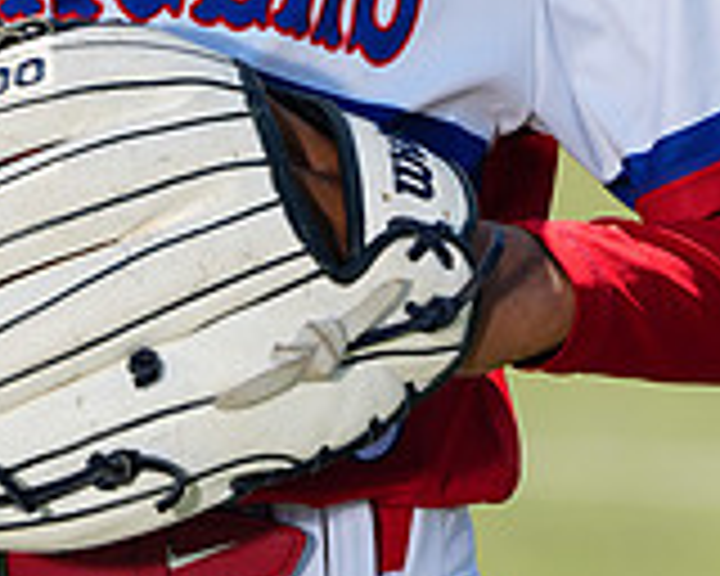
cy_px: -320
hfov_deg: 2.9
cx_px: 200
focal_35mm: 659
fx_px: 14043
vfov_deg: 2.3
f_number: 5
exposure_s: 1/250
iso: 50
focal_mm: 194
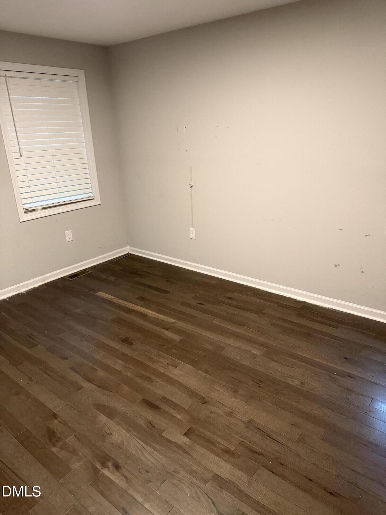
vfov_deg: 71.6
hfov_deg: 56.8
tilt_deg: -20.8
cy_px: 258
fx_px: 357
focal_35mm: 24
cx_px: 193
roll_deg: +2.3
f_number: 1.78
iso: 800
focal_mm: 6.76
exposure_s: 1/60
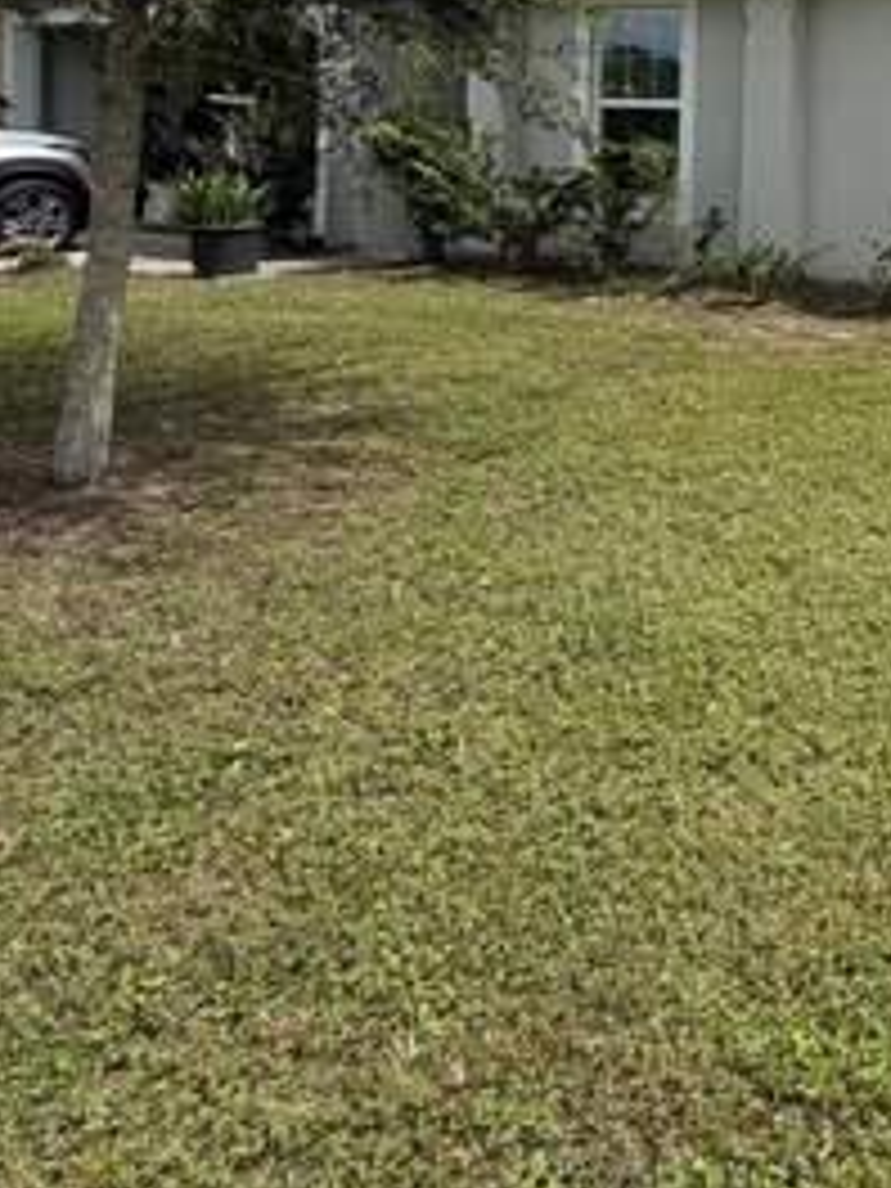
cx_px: 1062
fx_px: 1167
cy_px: 225
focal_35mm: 34
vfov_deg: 50.4
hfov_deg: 34.0
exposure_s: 1/1464
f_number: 2.2
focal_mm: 2.22
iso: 20
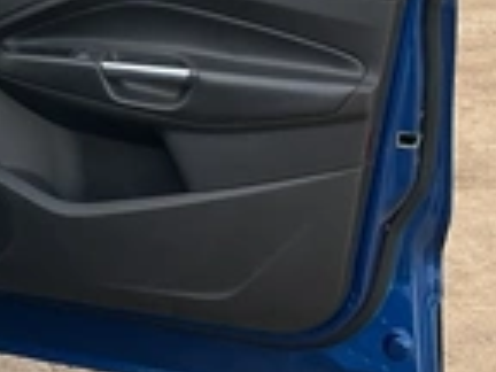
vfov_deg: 18.3
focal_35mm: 78
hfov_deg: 23.0
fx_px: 1118
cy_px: -17
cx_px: -96
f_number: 1.8
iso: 25
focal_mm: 3
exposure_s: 1/333
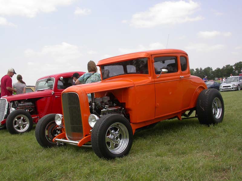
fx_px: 266
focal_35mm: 38
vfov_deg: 37.7
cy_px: 90
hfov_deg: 49.0
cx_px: 121
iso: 100
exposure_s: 1/296
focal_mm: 7.85
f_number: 6.7
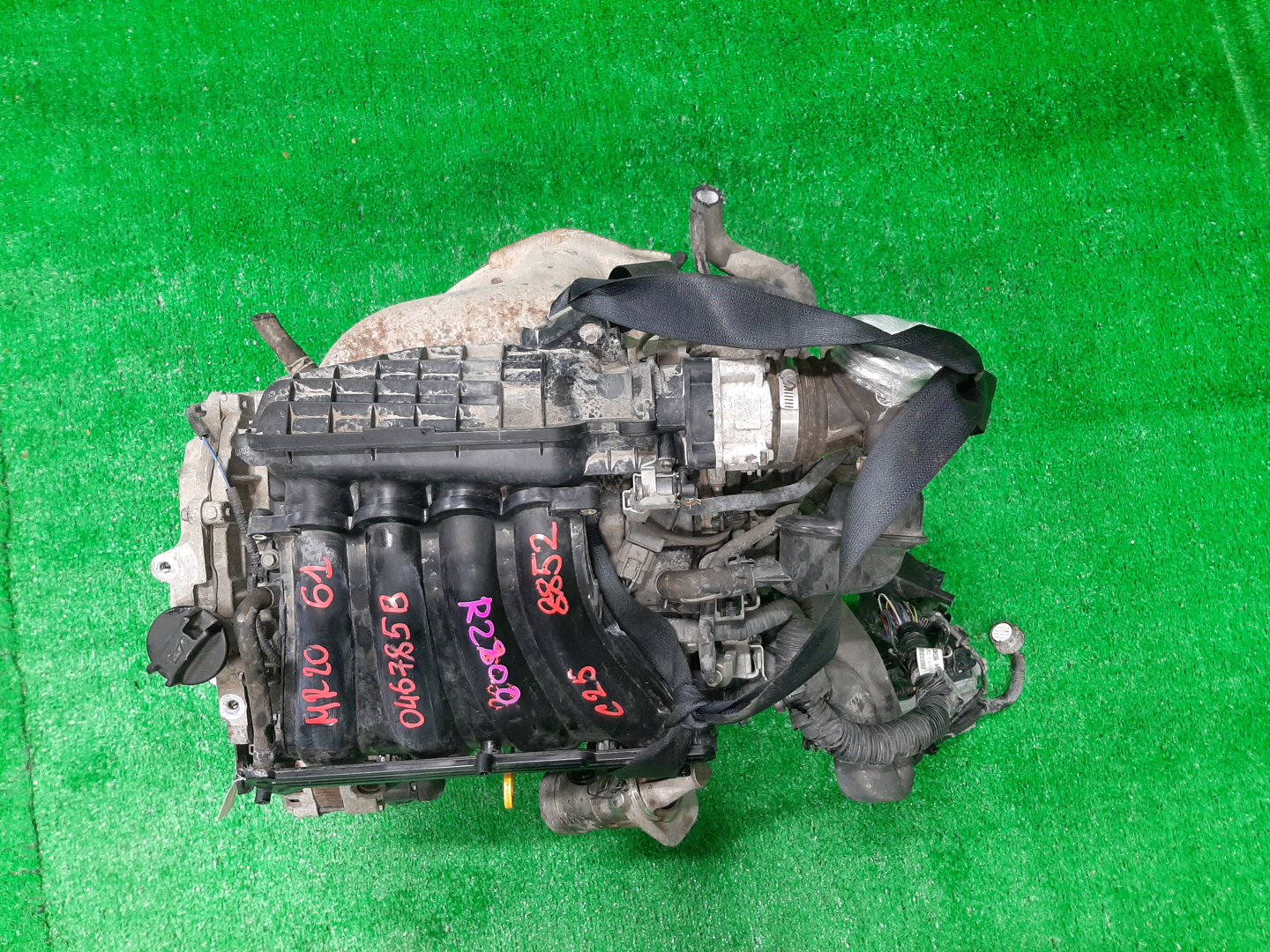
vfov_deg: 53.1
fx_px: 954
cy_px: 476
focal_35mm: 26
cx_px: 635
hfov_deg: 67.3
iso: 187
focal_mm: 3.93
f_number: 1.7
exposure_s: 1/50
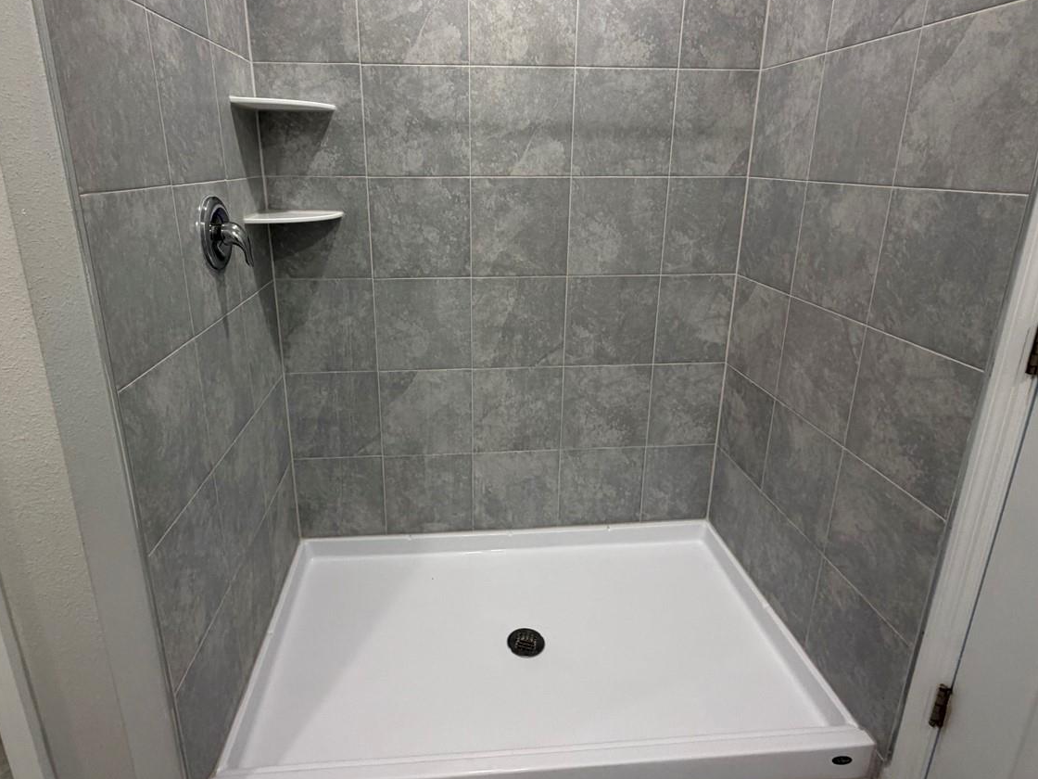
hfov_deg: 81.7
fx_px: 600
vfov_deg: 65.7
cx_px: 491
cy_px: 335
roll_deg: +1.0
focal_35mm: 20
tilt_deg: -17.6
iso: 160
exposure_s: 1/60
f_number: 2.2
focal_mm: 2.22
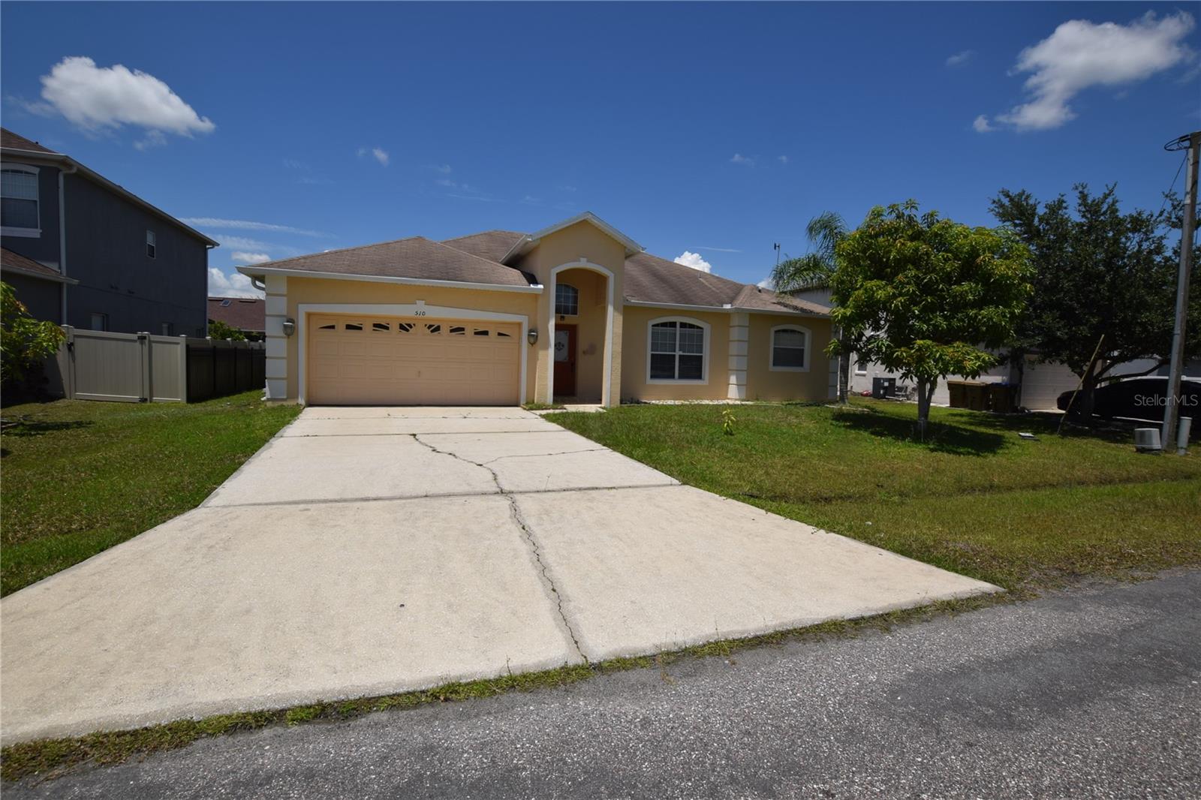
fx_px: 500
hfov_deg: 100.4
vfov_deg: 77.3
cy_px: 400
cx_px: 600
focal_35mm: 15
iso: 100
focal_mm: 10
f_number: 13
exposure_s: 1/200
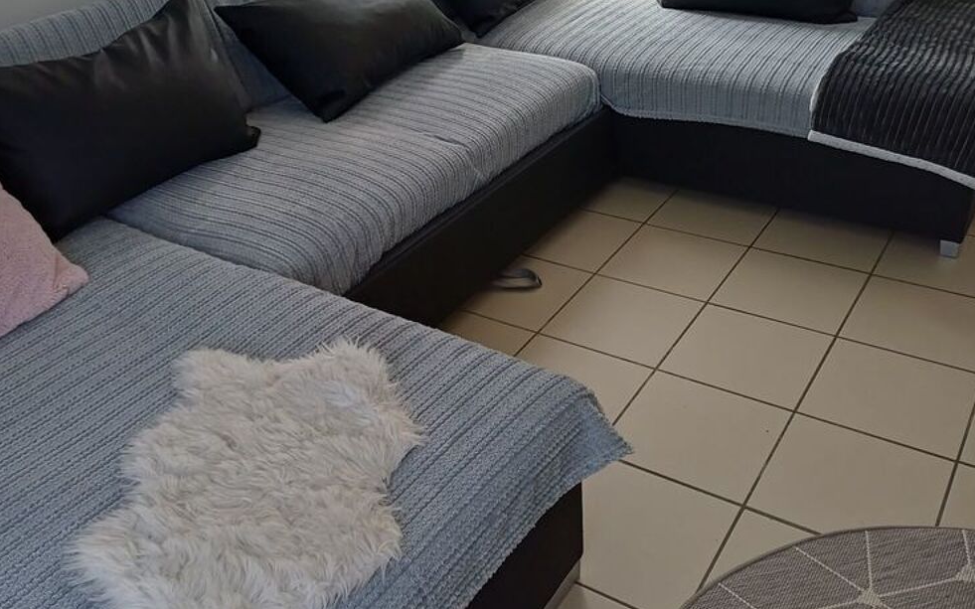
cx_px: 494
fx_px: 957
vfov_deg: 34.9
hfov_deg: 54.0
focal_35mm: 36
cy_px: 184
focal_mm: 4.65
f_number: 1.8
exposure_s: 1/50
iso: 64
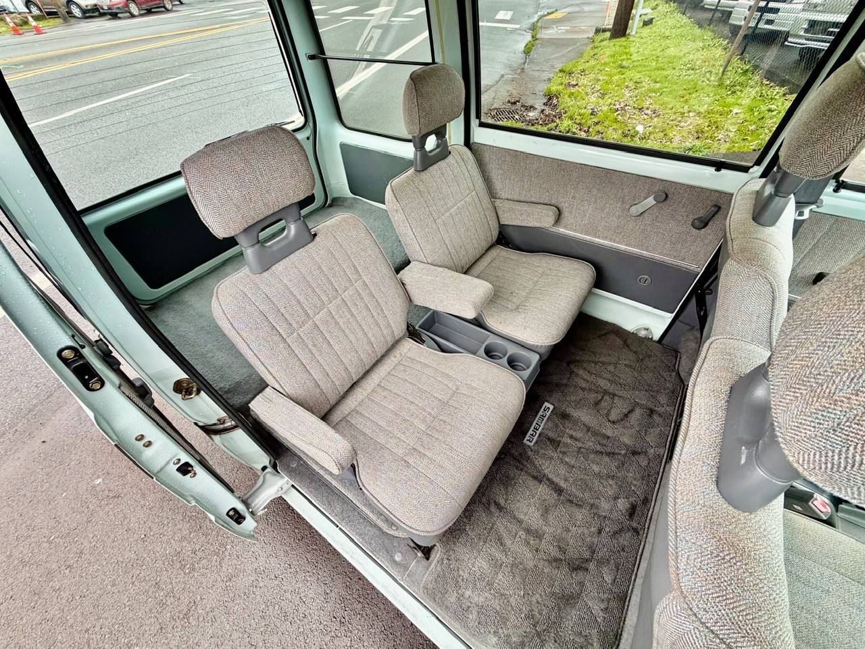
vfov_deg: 85.7
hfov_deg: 102.1
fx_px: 350
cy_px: 324
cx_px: 432
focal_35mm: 14
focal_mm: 2.22
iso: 160
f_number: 2.2
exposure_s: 1/121
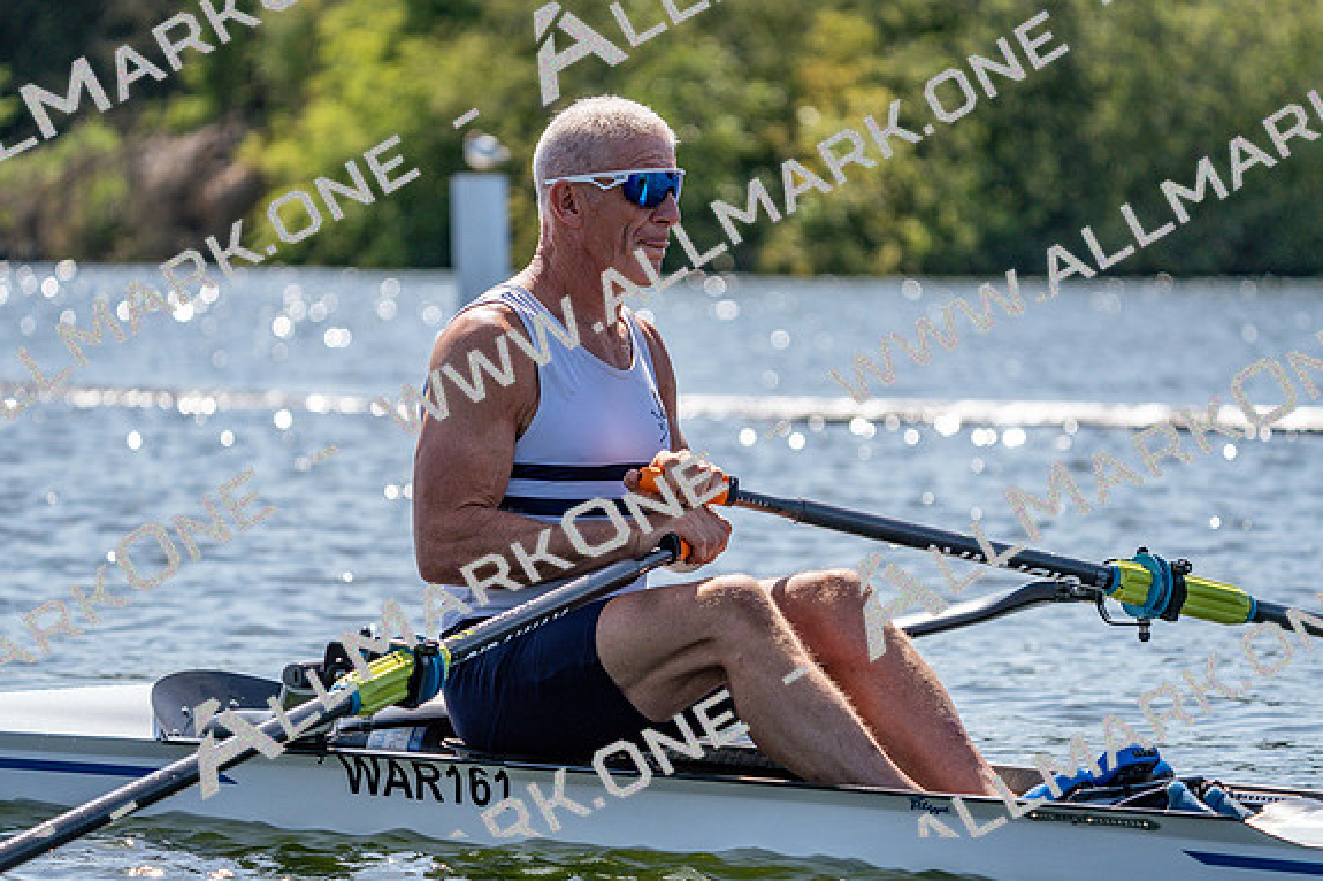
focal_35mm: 207
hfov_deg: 9.9
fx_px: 7605
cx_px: 660
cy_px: 443
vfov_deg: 6.6
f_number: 5.6
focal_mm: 205
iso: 250
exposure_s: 1/2000
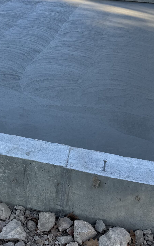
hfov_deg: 27.9
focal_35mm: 45
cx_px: 26
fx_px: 302
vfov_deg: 43.6
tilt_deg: -24.1
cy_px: 77
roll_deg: -2.3
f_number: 1.78
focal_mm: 6.76
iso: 80
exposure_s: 1/723
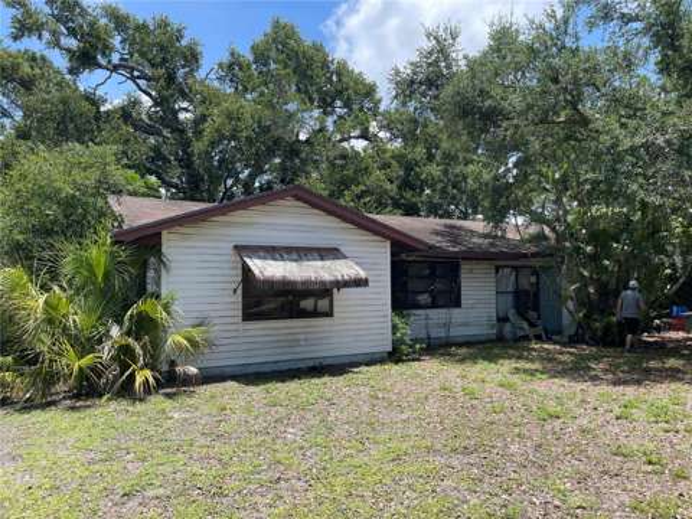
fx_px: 500
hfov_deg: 69.4
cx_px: 346
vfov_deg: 54.9
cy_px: 260
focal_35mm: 25
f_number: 1.6
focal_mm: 5.1
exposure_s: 1/1852
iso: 32
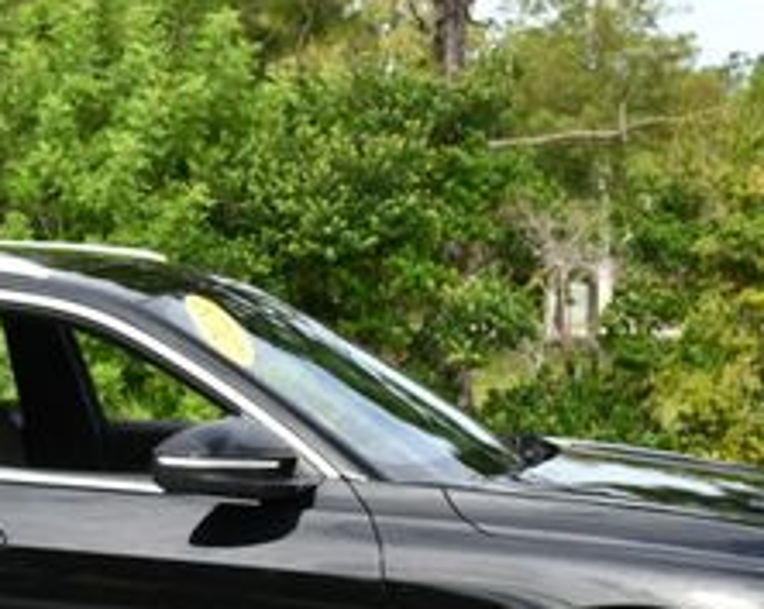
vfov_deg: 10.9
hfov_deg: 13.6
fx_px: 3184
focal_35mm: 141
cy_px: 509
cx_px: 131
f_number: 8
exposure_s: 1/250
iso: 200
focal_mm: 26
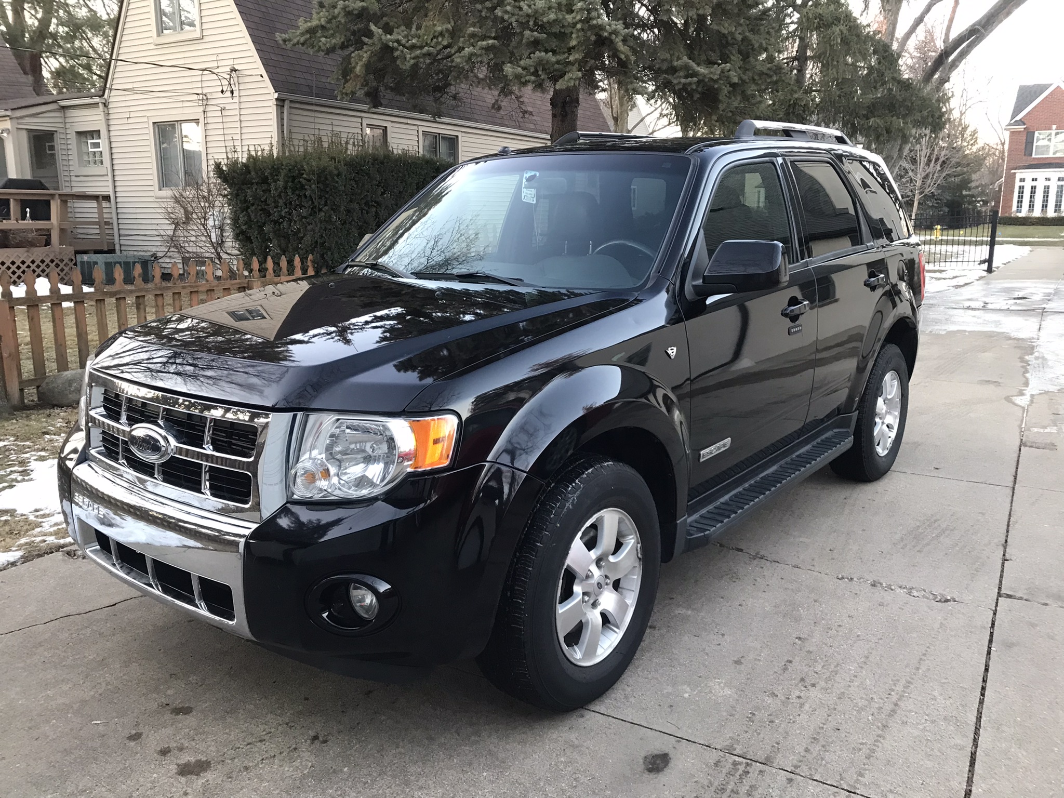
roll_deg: +0.1
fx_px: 861
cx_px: 532
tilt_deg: -12.6
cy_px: 399
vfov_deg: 49.7
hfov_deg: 63.4
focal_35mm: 28
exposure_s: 1/20
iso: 40
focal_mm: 3.99
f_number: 1.8
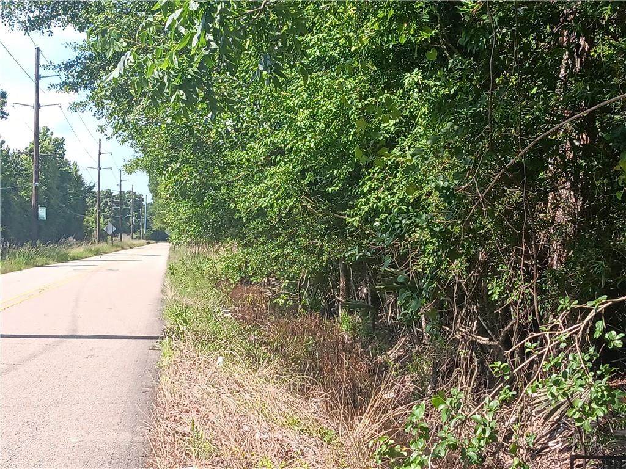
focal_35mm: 26
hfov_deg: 67.3
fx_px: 470
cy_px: 234
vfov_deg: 53.1
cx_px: 313
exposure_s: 1/333
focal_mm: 3.98
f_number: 1.8
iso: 20
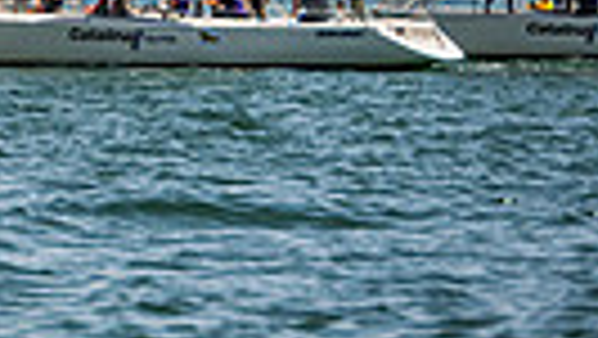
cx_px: -549
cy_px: -412
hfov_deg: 2.5
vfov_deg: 1.4
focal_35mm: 871
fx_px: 13819
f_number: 8
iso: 400
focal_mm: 190
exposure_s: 1/2000
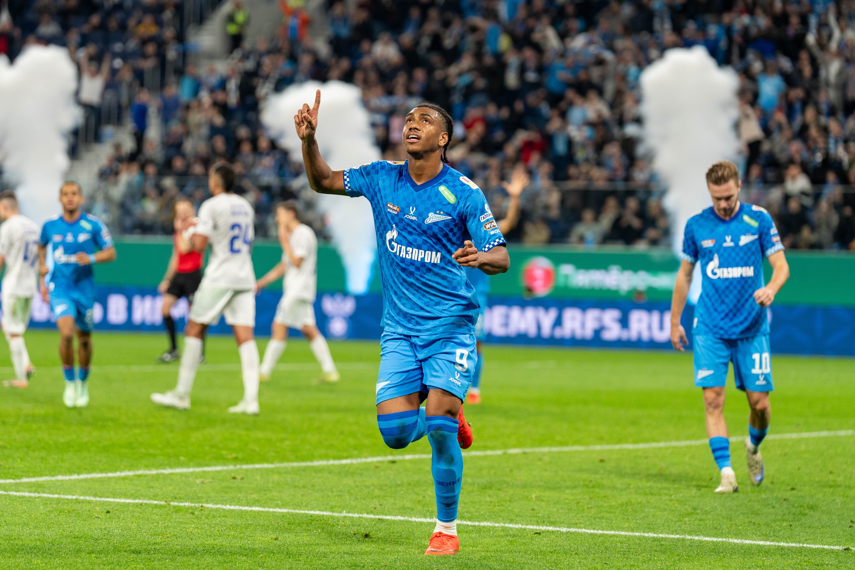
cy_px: 259
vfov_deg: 8.6
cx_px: 404
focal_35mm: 159
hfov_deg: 12.9
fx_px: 3782
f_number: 2.8
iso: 800
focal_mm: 140
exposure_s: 1/1000
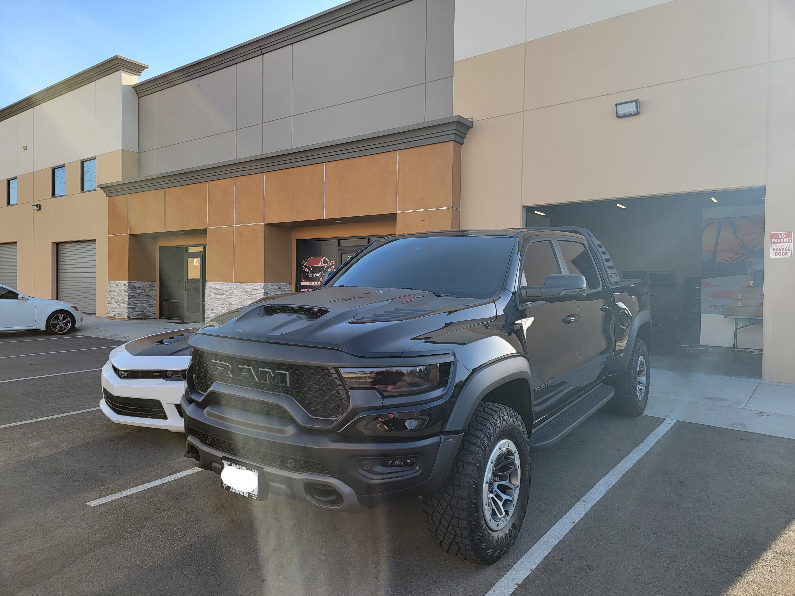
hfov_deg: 71.6
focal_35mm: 24
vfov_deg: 56.8
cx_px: 398
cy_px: 298
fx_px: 551
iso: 16
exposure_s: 1/250
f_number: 1.8
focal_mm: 6.7
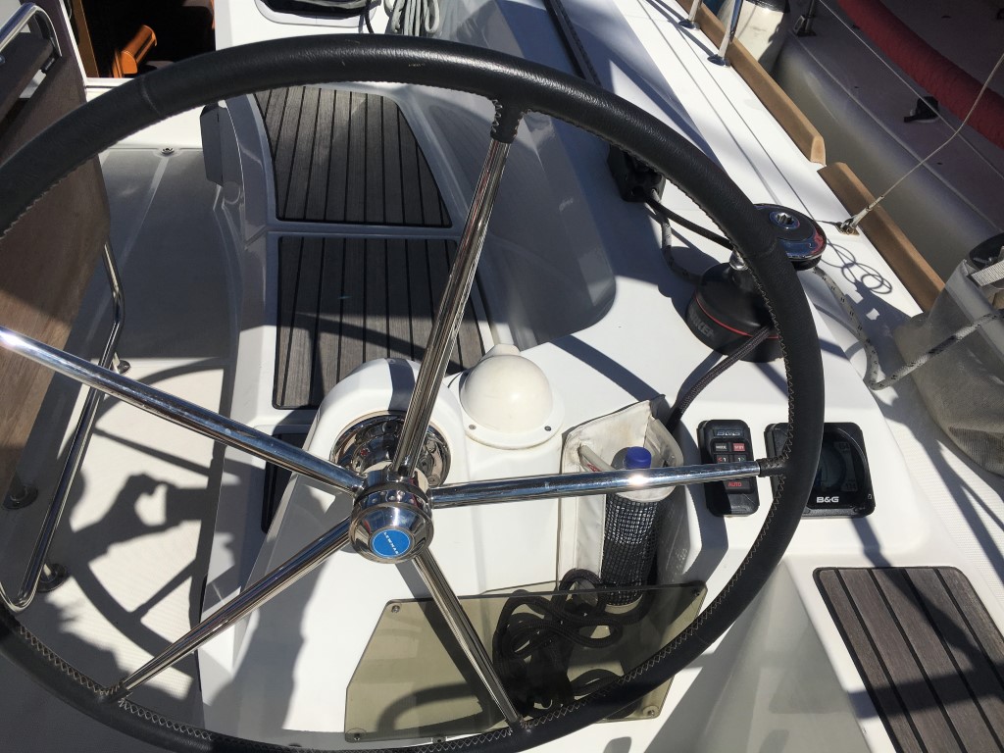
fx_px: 841
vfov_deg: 48.2
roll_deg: -1.3
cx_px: 502
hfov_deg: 61.7
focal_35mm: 29
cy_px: 376
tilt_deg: -37.0
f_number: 2.2
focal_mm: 4.15
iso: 25
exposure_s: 1/5917
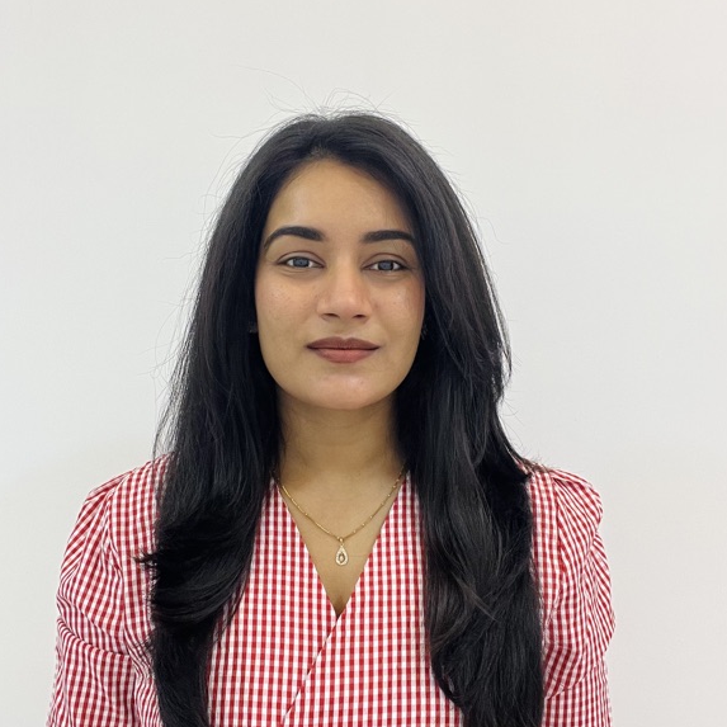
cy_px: 391
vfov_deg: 44.9
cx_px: 365
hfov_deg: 44.9
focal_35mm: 37
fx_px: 879
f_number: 2.2
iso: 100
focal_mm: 2.71
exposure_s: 1/50
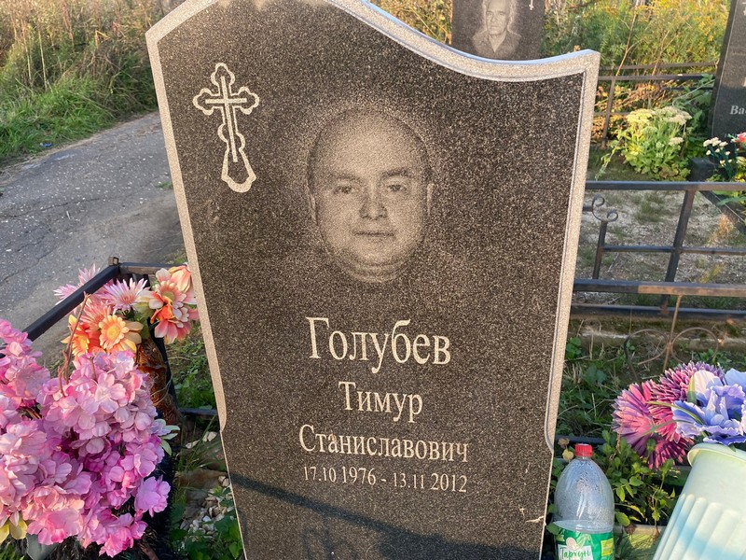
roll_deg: +2.3
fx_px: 560
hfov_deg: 67.3
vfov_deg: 53.1
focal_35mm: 26
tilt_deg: -31.9
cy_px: 280
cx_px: 373
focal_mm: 4.25
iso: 32
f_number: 1.8
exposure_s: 1/231
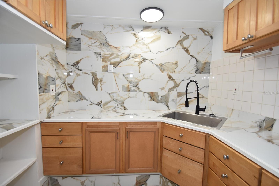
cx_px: 140
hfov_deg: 100.4
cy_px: 93
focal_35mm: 15
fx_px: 116
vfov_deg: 77.3
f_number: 4
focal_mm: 10
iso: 200
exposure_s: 1/60
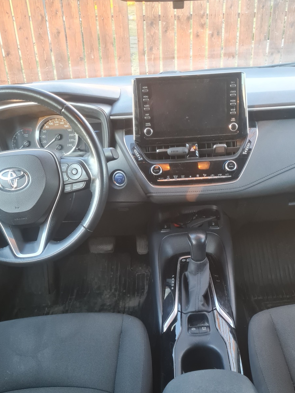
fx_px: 398
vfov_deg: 52.5
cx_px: 181
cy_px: 224
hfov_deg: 40.4
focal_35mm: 35
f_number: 1.8
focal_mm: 5.4
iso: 500
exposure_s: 1/50
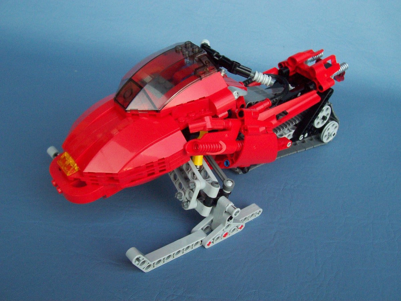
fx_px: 429
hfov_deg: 50.1
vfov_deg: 38.7
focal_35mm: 37
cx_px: 200
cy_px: 150
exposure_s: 1/30
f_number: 2.8
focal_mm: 5.6
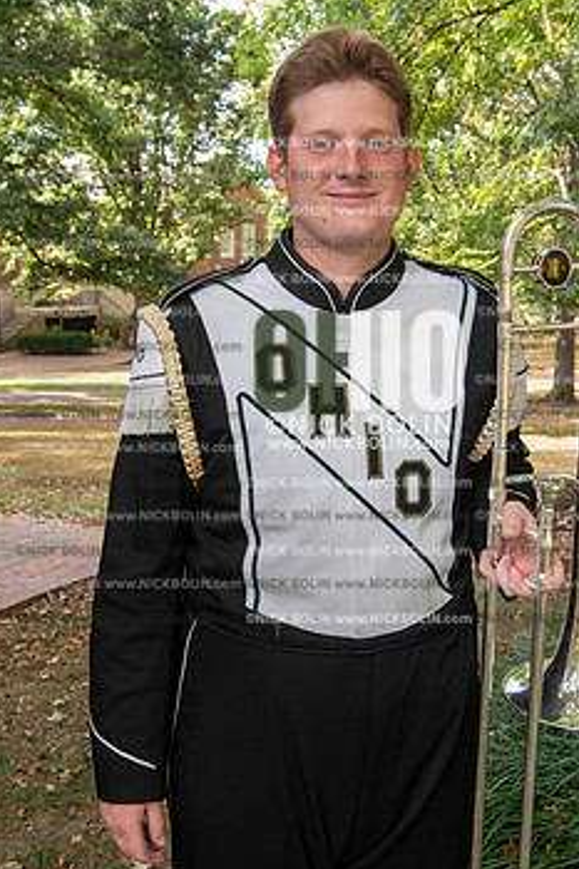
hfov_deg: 29.7
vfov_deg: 43.5
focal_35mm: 45
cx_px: 358
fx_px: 1087
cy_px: 380
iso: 500
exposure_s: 1/100
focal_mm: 35
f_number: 8
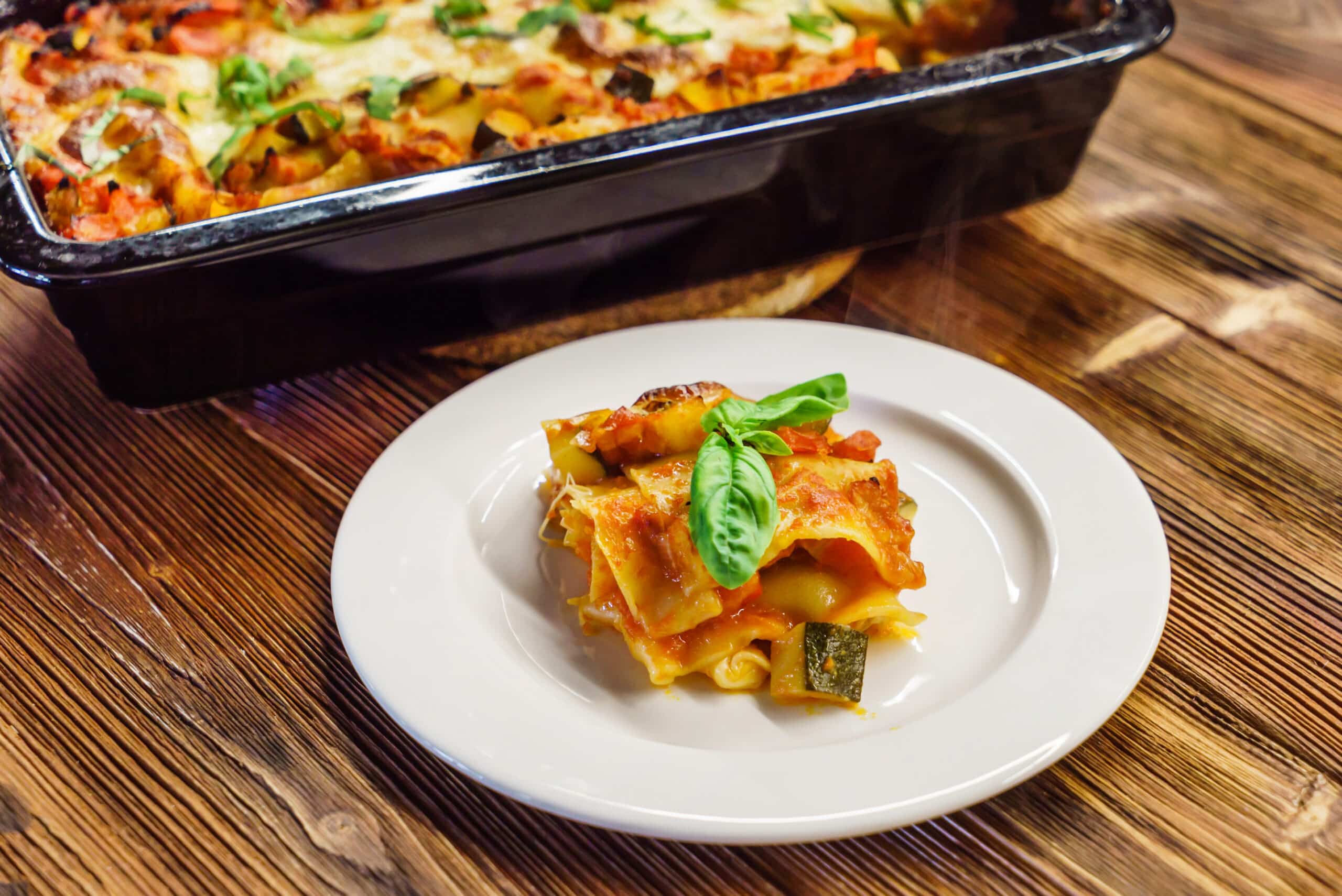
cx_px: 671
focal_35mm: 65
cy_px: 448
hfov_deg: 30.9
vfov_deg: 20.9
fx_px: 2424
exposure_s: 1/80
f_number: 4
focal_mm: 65
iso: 640
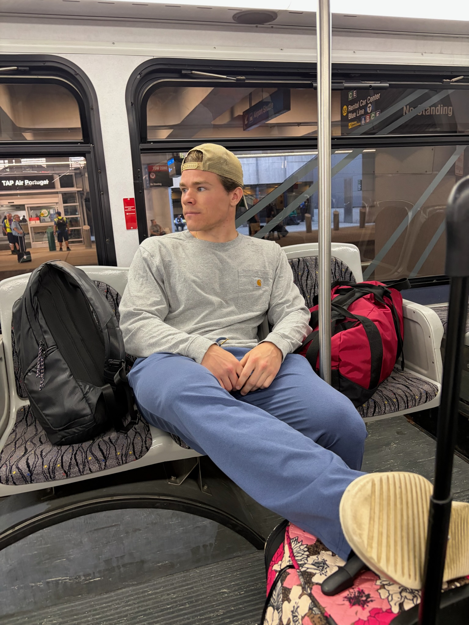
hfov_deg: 53.1
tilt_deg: -12.2
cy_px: 312
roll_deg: +3.6
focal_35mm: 26
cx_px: 234
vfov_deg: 67.3
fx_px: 470
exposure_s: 1/60
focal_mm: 5.96
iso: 250
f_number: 1.6
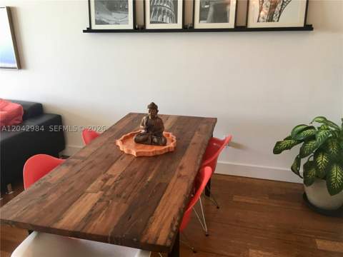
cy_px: 128
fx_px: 287
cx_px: 172
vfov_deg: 48.2
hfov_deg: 61.7
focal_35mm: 29
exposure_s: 1/30
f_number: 2.2
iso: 32
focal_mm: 4.15
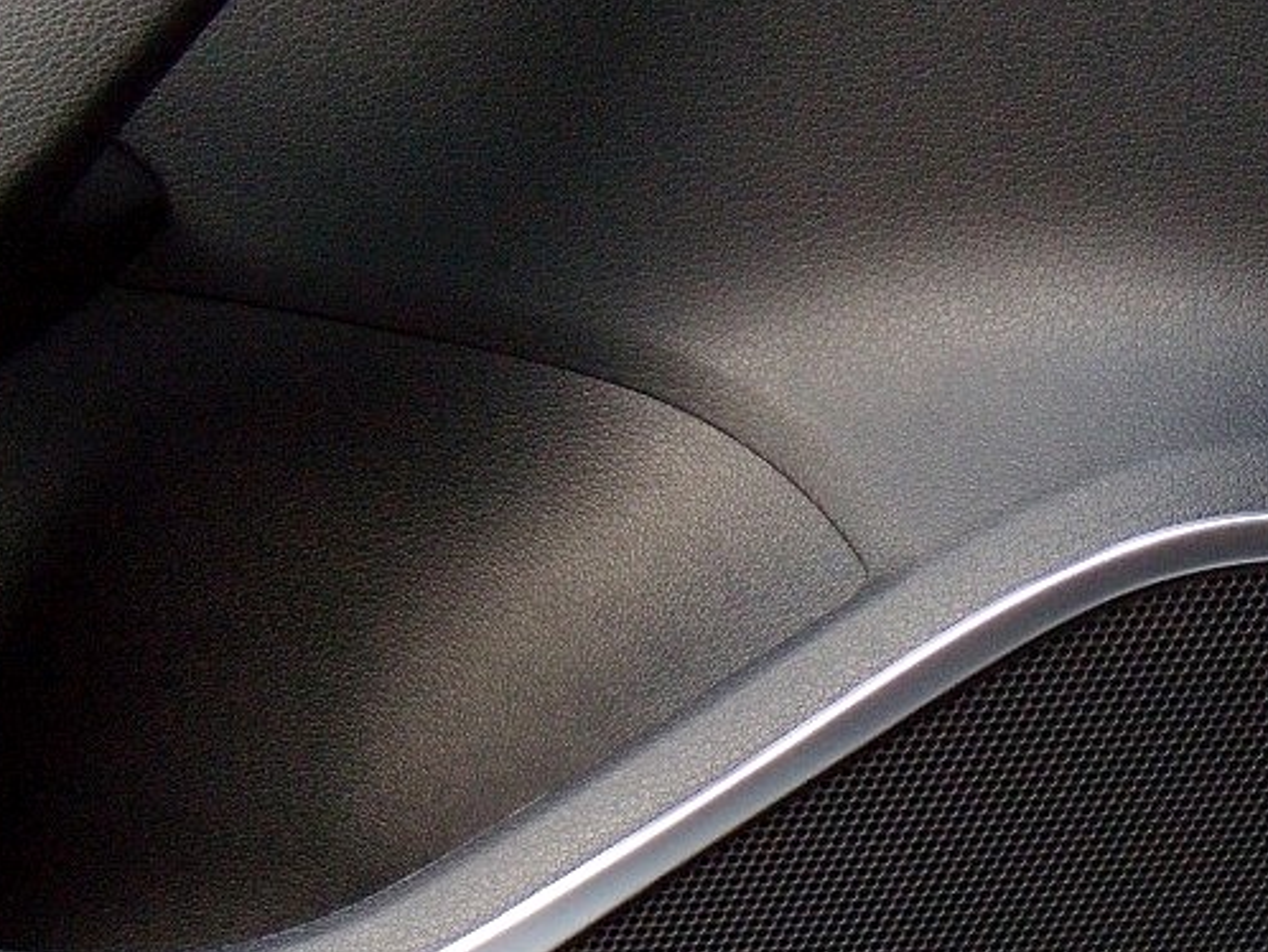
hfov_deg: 26.0
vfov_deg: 19.9
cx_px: 940
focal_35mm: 74
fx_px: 2712
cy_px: 591
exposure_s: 1/125
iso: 400
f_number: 3.6
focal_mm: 6.4
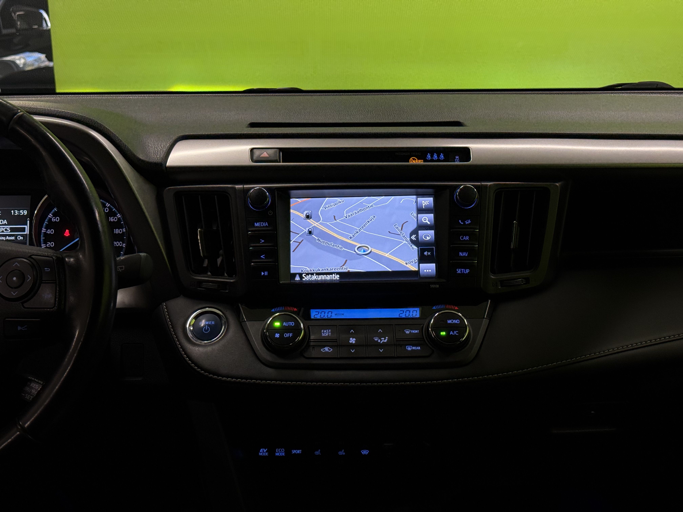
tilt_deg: -15.0
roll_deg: +0.5
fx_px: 947
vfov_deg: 30.3
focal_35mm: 48
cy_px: 256
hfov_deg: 39.7
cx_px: 342
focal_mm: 6.76
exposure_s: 1/100
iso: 80
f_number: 1.78
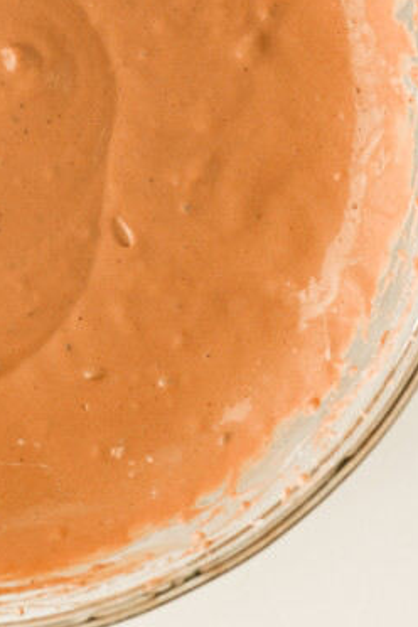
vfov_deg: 13.7
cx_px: -54
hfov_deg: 9.2
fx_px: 2560
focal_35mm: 147
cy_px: -29
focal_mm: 50
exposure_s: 1/160
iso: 160
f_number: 4.5
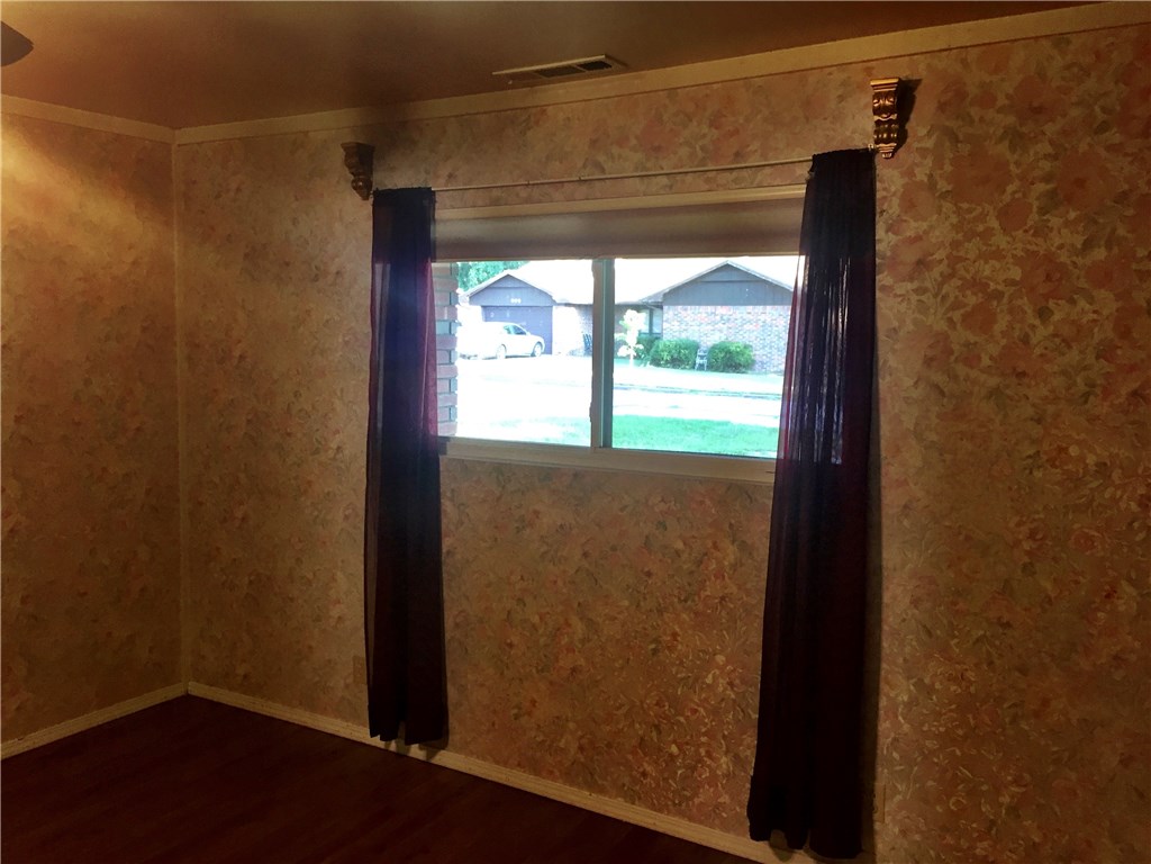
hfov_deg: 61.7
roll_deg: -1.9
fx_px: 964
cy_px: 432
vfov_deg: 48.2
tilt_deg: -6.5
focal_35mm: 29
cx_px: 576
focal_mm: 4.15
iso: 100
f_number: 2.2
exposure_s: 1/30
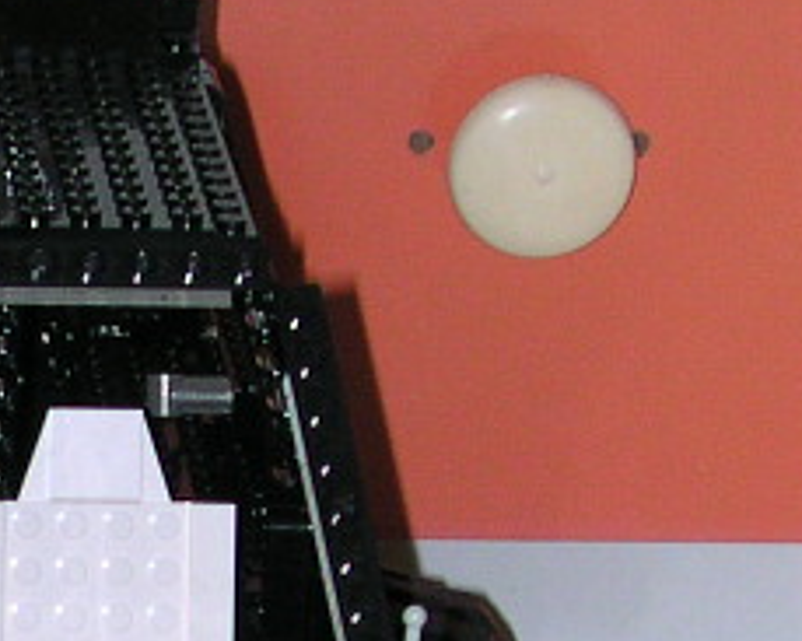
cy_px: 1044
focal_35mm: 236
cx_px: -151
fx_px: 5599
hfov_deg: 8.1
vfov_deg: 6.4
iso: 100
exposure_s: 1/60
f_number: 3.2
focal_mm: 8.2
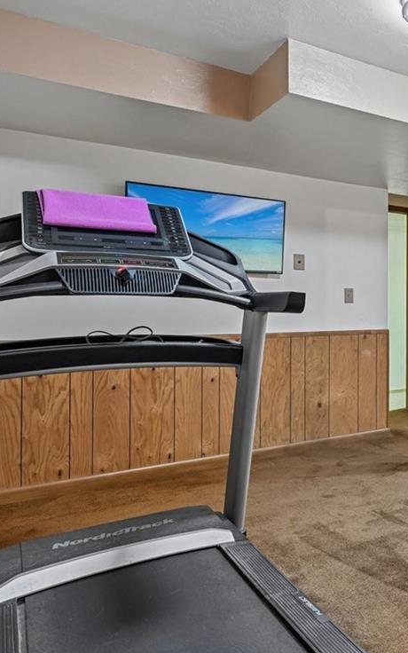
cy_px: 295
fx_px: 552
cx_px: 554
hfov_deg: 30.3
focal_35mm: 31
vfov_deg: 61.1
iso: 400
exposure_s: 1/3.33
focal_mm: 14
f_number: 9
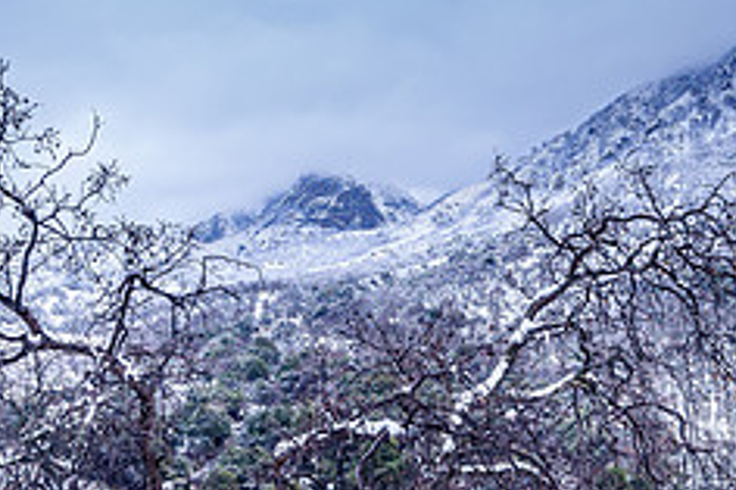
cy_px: 307
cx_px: 399
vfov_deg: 22.9
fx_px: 1205
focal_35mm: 59
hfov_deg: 33.9
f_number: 8
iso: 1100
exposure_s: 1/25
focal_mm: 24
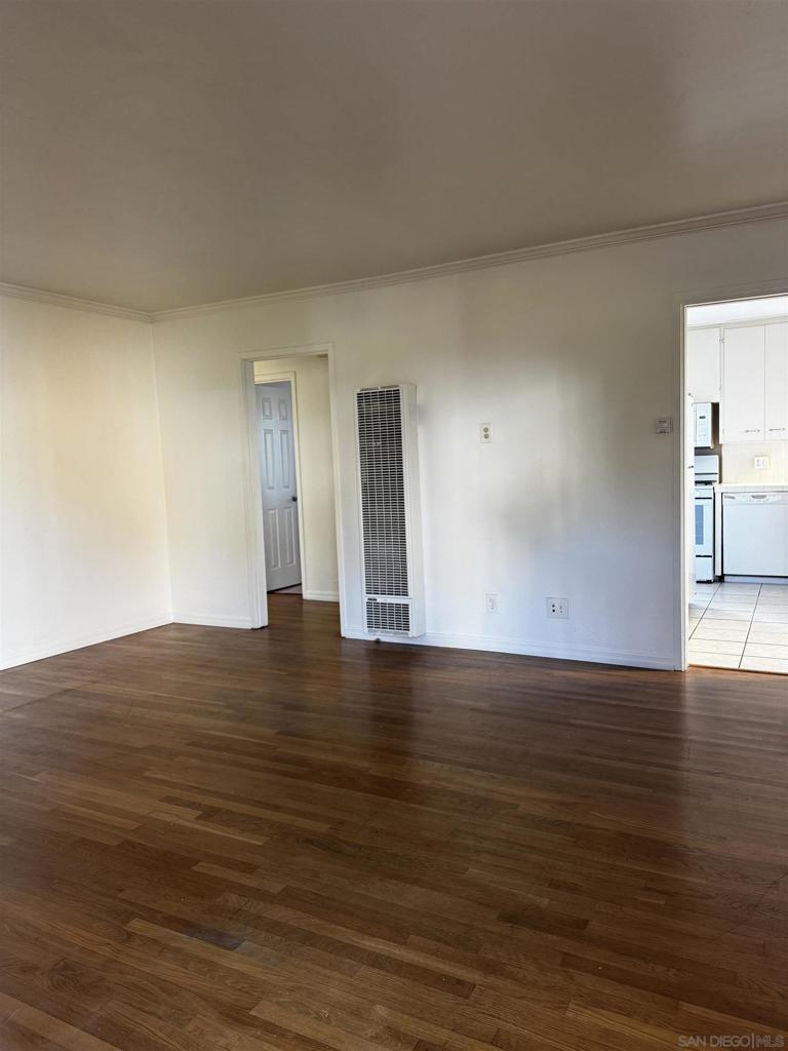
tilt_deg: -4.7
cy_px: 526
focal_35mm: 24
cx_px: 394
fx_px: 728
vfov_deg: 71.6
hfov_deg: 56.8
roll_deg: +2.2
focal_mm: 6.76
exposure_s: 1/121
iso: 200
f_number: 1.78
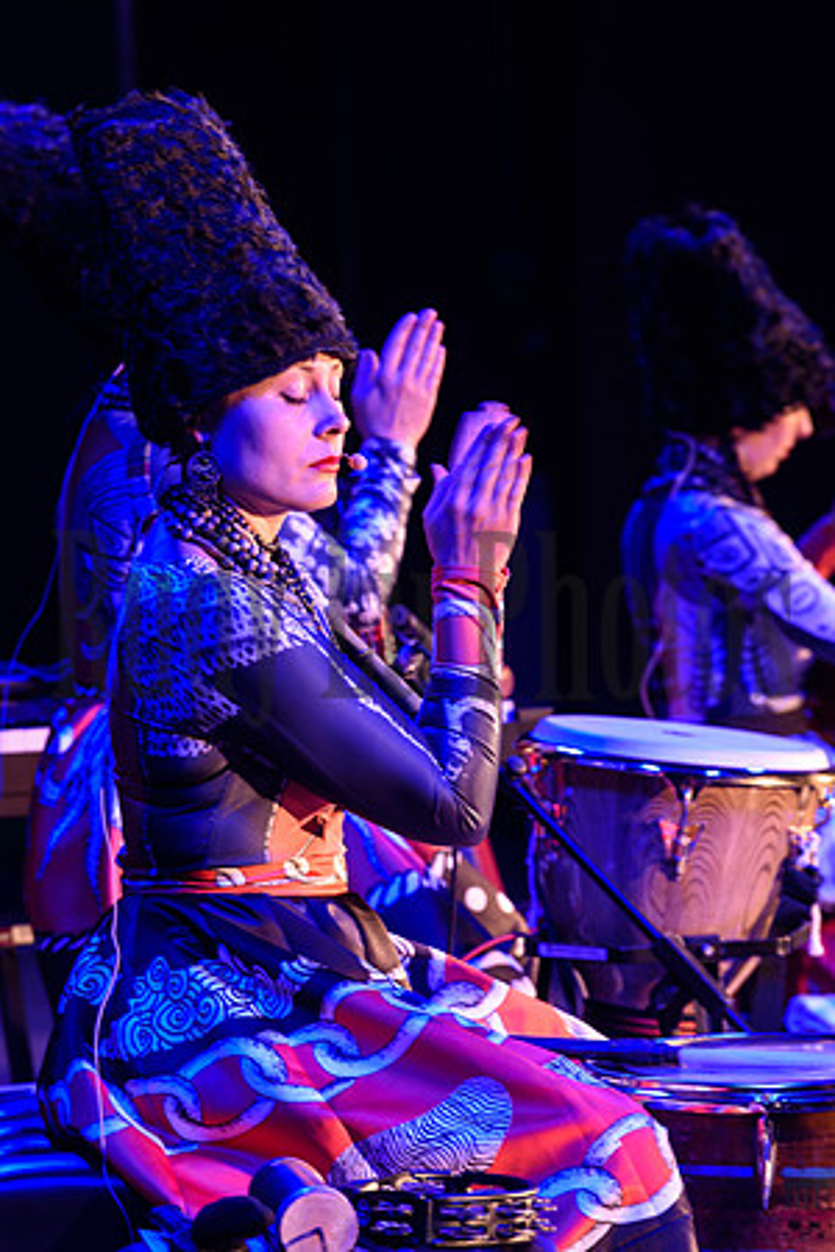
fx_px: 6958
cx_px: 418
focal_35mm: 200
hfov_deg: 6.9
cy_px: 626
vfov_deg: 10.3
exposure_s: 1/50
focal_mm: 200
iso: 800
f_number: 8
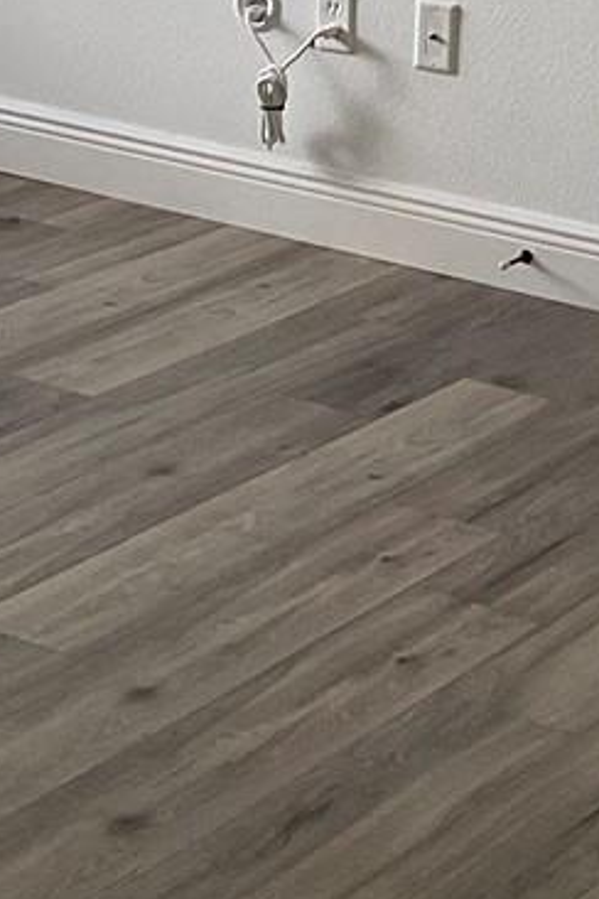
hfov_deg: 10.4
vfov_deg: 14.7
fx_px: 3294
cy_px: -349
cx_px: 236
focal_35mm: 132
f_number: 1.8
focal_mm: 3
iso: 64
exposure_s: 1/62
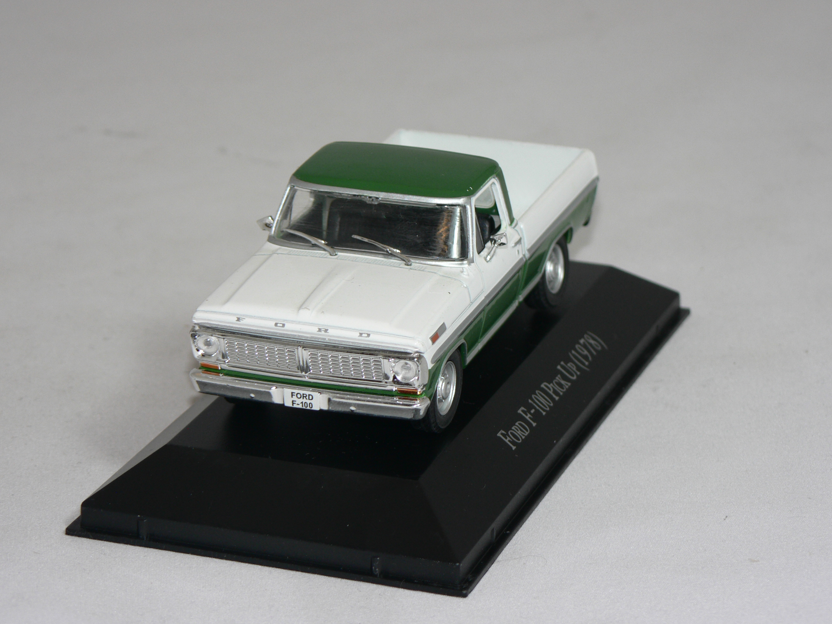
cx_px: 416
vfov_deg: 12.1
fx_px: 2932
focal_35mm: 122
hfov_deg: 16.1
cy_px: 312
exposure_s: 1/60
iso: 80
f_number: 3.2
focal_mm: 20.3
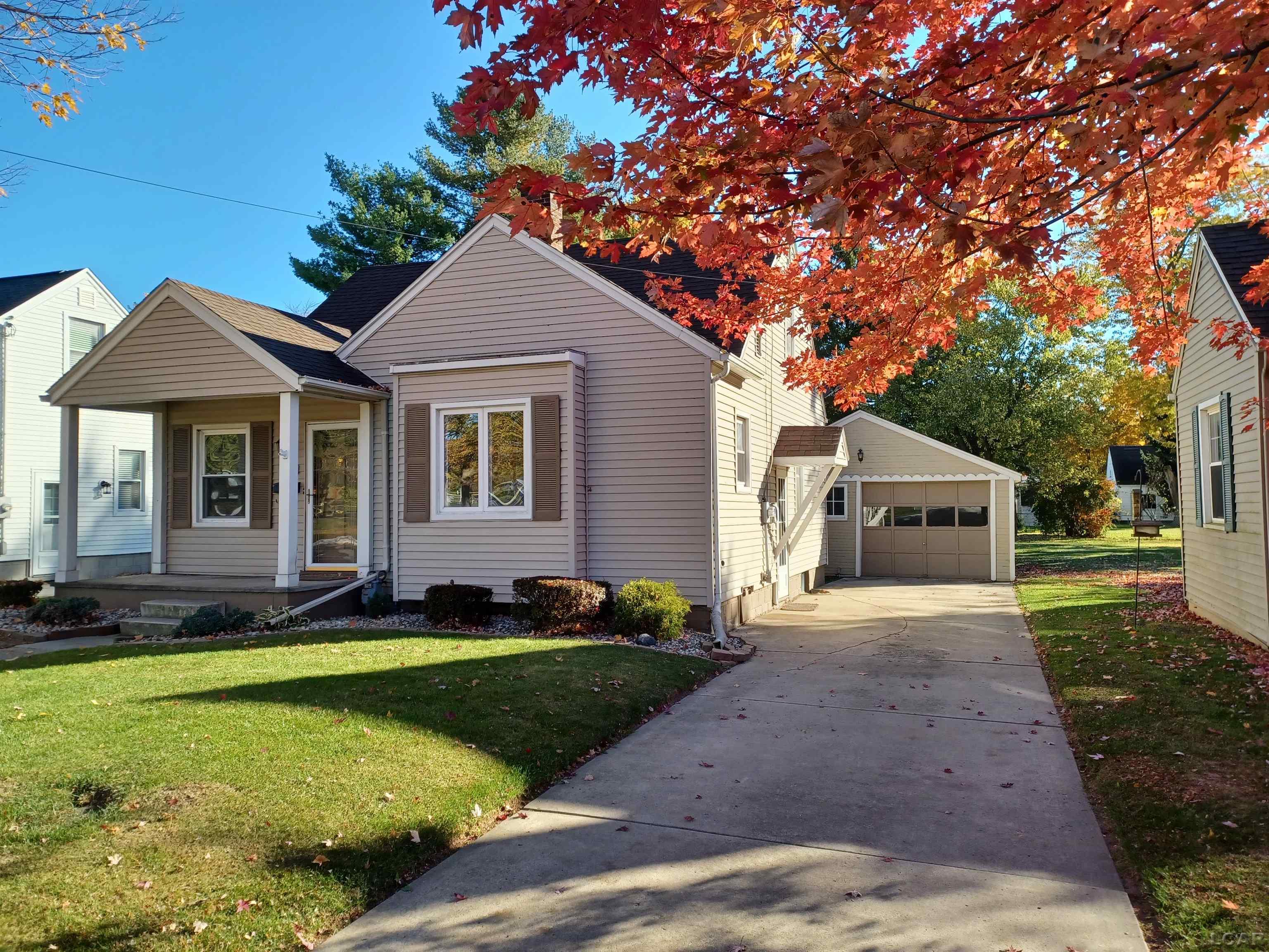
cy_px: 476
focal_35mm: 25
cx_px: 634
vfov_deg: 54.9
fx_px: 916
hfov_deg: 69.4
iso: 32
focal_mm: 4.6
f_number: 1.8
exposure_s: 1/159
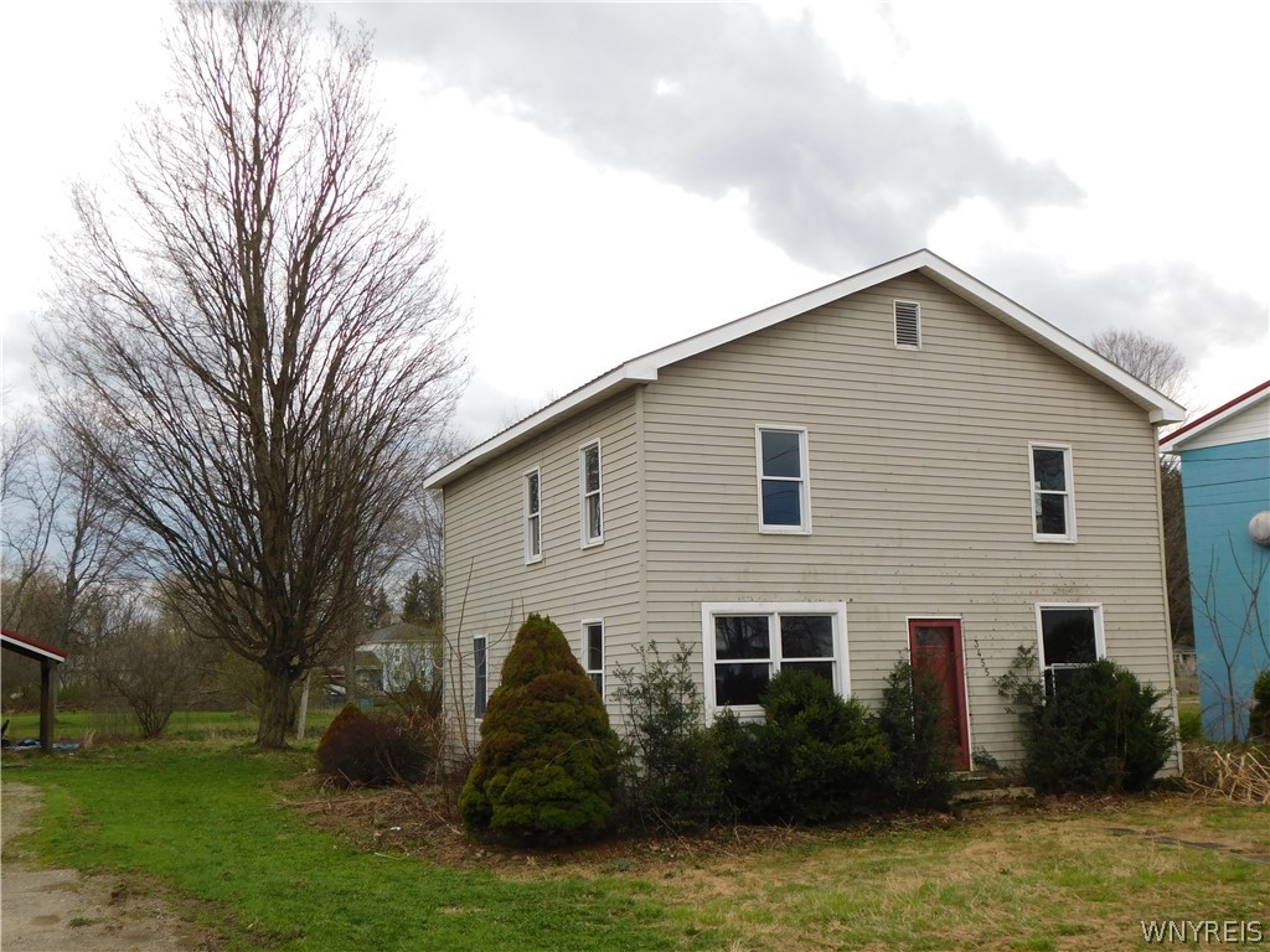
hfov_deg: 51.4
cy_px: 476
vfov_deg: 39.7
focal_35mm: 36
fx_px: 1321
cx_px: 635
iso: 125
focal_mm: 6.3
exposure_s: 1/400
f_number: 3.5
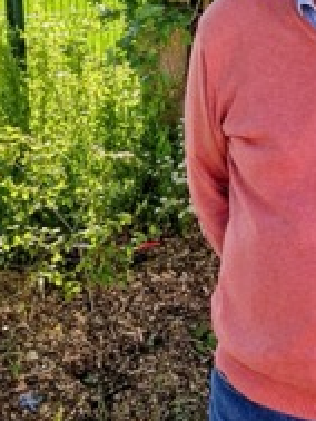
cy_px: 151
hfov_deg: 18.3
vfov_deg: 24.9
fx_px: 948
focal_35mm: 78
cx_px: 340
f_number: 1.8
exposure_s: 1/602
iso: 50
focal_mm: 5.4
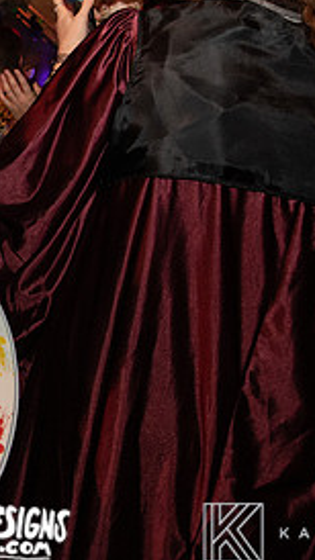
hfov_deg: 23.4
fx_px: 550
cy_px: 130
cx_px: -193
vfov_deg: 51.4
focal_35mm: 37
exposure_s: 1/60
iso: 2000
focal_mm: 14
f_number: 3.5
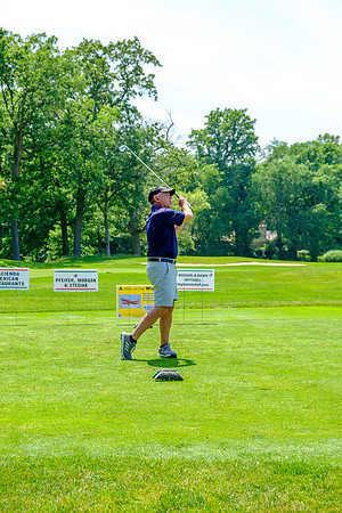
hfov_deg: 21.2
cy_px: 256
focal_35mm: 64
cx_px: 171
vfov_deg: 31.4
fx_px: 912
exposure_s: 1/250
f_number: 5.6
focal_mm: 42.5
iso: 200
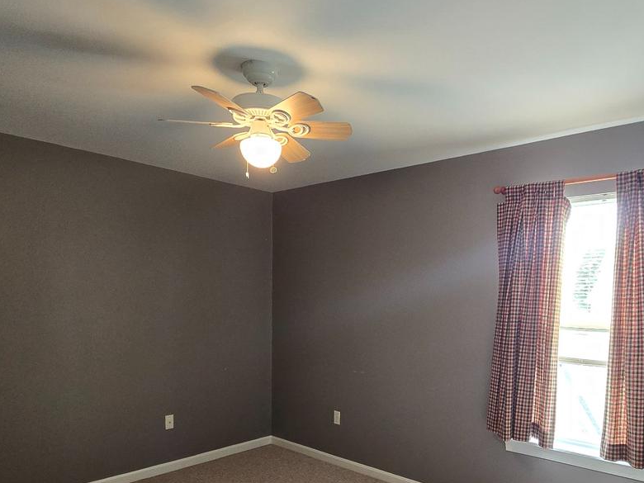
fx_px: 446
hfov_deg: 71.0
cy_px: 336
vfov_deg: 55.2
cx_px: 381
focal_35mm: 24
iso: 250
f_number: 2.2
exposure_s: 1/60
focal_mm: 2.2
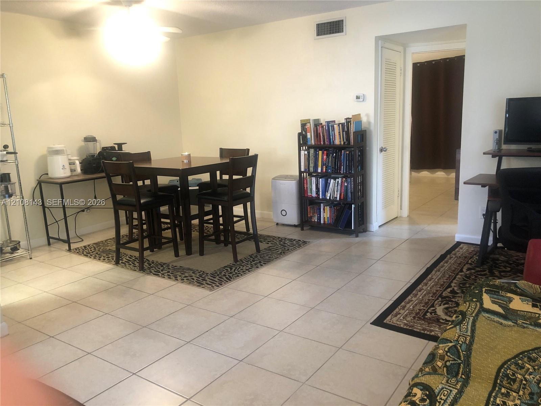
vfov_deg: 49.7
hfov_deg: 63.4
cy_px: 203
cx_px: 270
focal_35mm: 28
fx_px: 438
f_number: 1.8
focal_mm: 4
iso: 50
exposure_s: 1/15
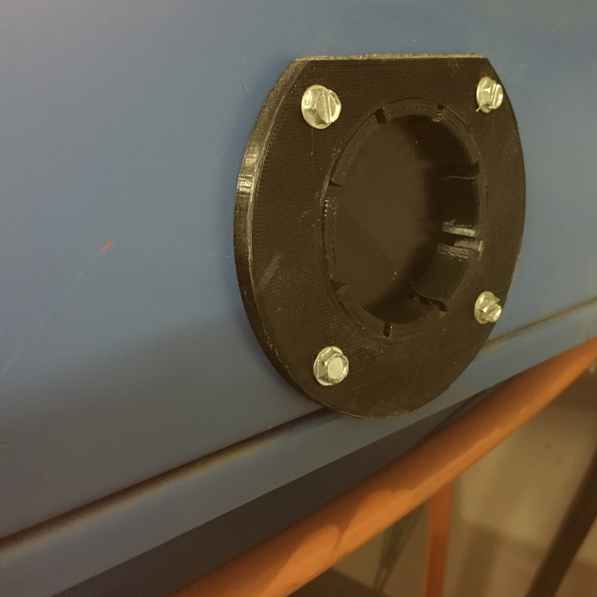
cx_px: 406
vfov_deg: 41.8
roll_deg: +1.2
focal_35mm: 40
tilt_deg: -11.5
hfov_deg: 41.2
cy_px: 258
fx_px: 780
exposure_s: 1/15
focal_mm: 4.15
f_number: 2.2
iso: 500
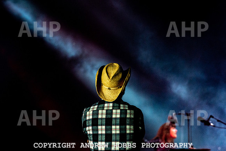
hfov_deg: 10.0
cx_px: 113
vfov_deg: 6.7
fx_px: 1293
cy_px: 76
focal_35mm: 206
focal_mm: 200
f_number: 5.6
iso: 6400
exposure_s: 1/640
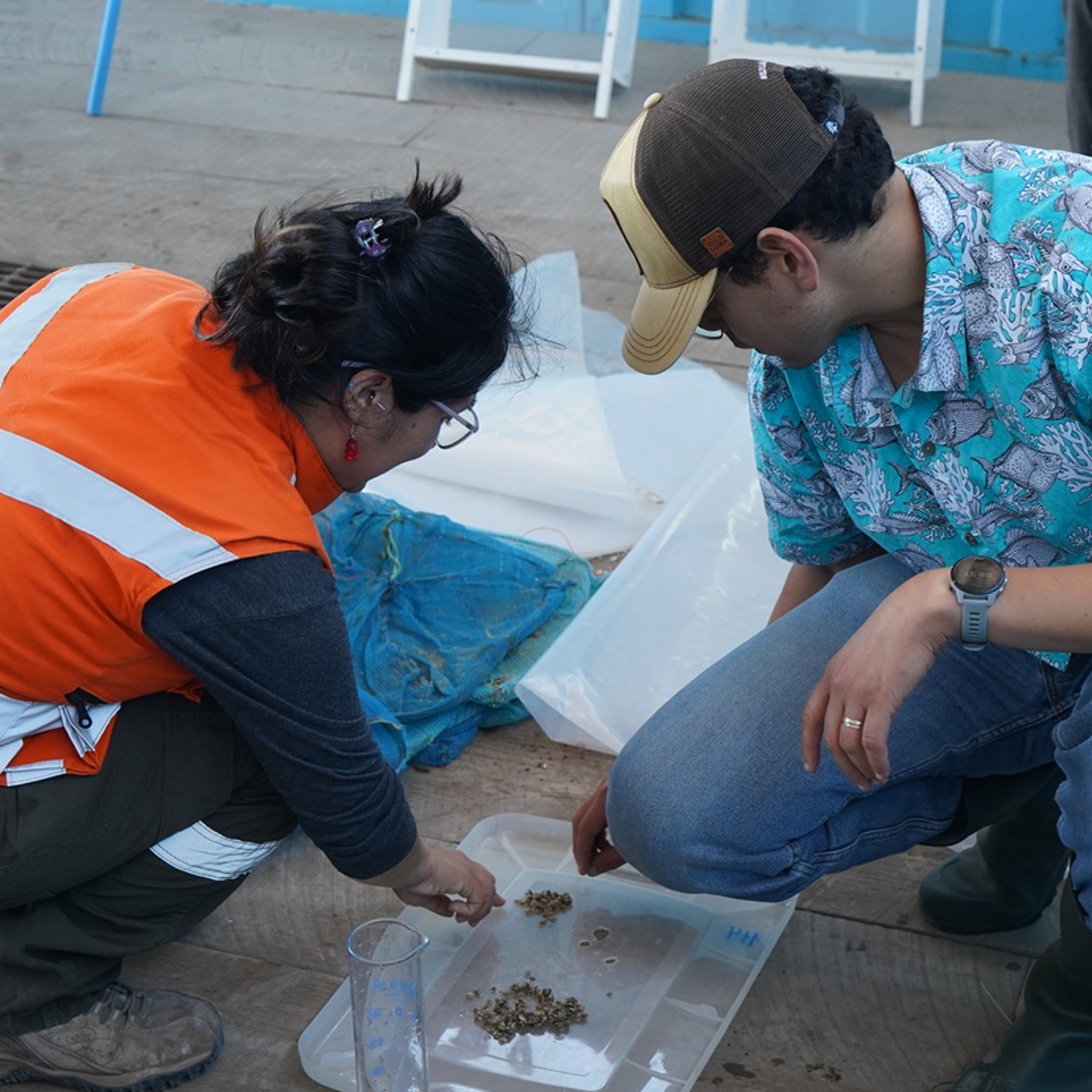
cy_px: 543
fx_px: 2356
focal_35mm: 66
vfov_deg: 26.1
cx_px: 576
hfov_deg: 26.1
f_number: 6.3
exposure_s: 1/200
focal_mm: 51
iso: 1600
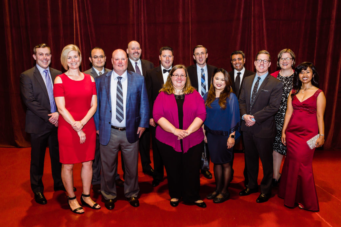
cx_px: 170
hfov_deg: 54.4
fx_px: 332
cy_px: 114
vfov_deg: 37.9
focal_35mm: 35
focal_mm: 35
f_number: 6.3
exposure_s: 1/250
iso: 1600
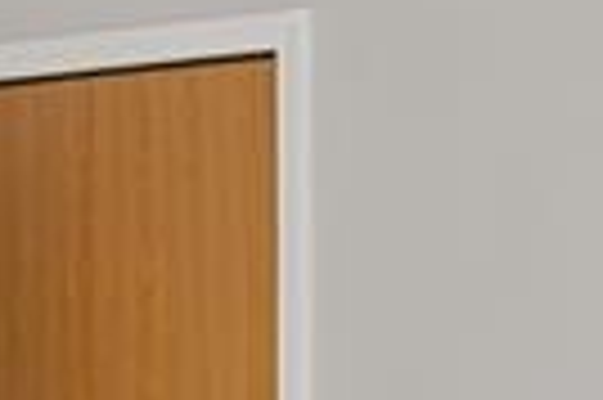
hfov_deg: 8.8
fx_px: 3831
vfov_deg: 5.9
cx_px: 819
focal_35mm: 229
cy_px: 537
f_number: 9
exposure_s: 1/2.5
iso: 320
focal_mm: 30
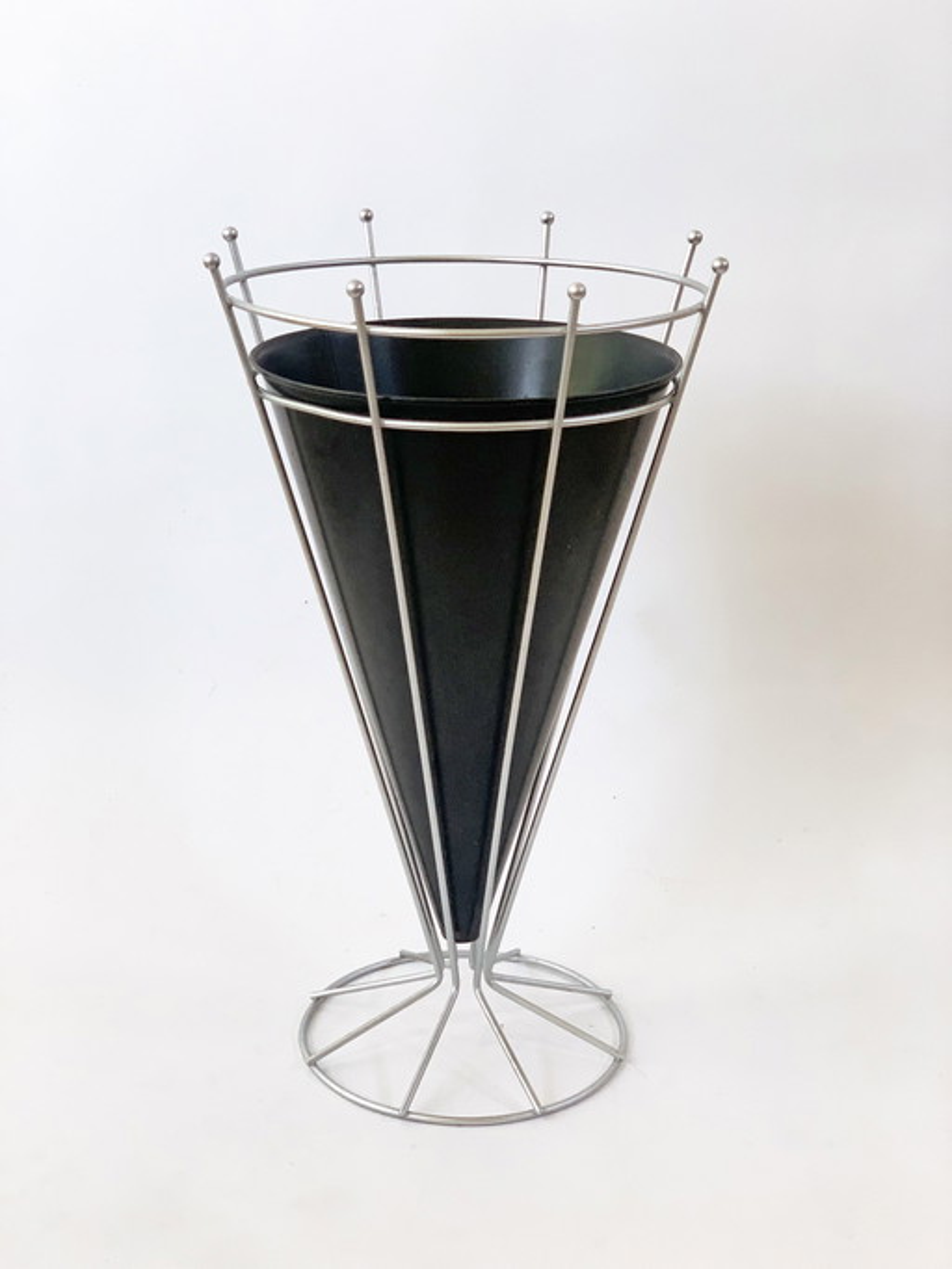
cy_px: 634
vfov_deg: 36.8
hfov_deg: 28.0
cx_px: 476
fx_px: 1907
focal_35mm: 52
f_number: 2.4
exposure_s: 1/100
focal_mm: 6
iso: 125
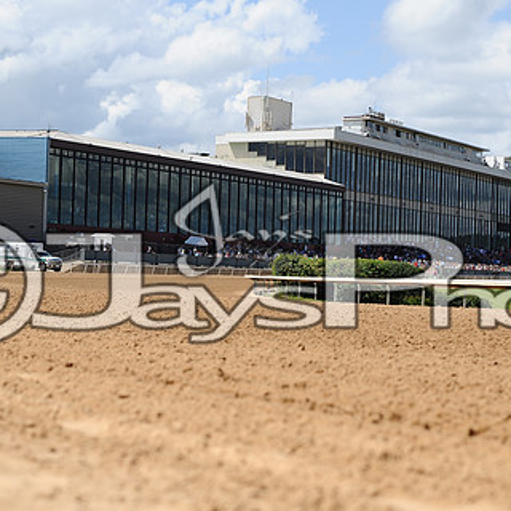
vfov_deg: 22.5
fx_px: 1286
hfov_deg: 22.5
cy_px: 270
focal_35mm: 77
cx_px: 284
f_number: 5.6
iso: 200
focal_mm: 50
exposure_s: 1/1250
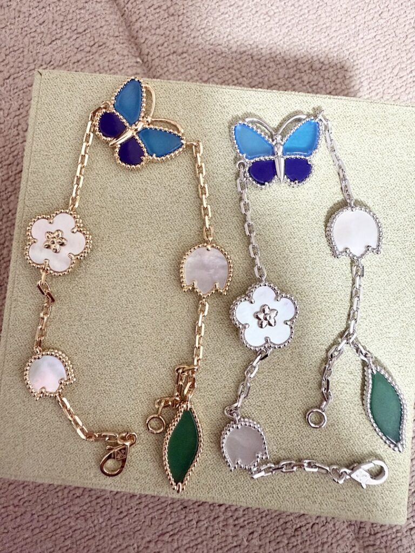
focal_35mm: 24
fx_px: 384
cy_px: 276
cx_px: 208
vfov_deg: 71.6
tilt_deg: -87.3
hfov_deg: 56.8
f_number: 2.2
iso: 400
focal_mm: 2.22
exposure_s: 1/60
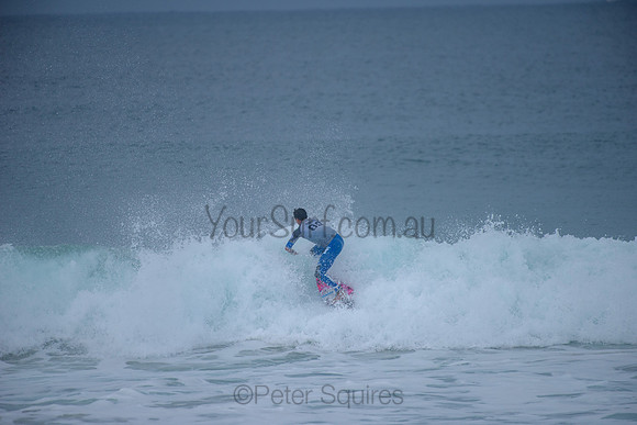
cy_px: 212
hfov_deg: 4.1
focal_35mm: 500
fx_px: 8849
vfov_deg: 2.8
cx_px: 318
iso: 360
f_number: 5.6
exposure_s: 1/2000
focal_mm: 500
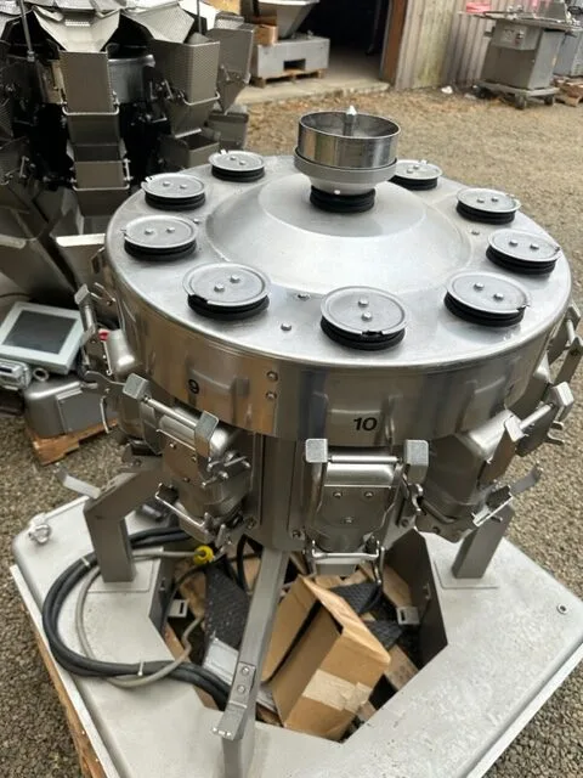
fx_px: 539
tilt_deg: -39.1
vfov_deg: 71.6
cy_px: 389
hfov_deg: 56.8
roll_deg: -5.3
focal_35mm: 24
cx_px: 292
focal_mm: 6.86
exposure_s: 1/1374
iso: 80
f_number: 1.78
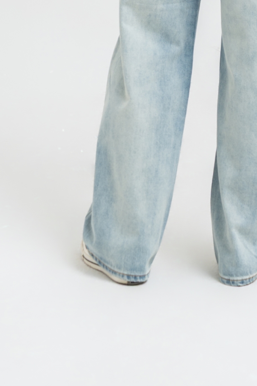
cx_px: 252
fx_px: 1660
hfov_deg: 8.8
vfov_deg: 12.8
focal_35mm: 155
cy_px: -121
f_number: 4.5
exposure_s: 1/160
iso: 200
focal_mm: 49
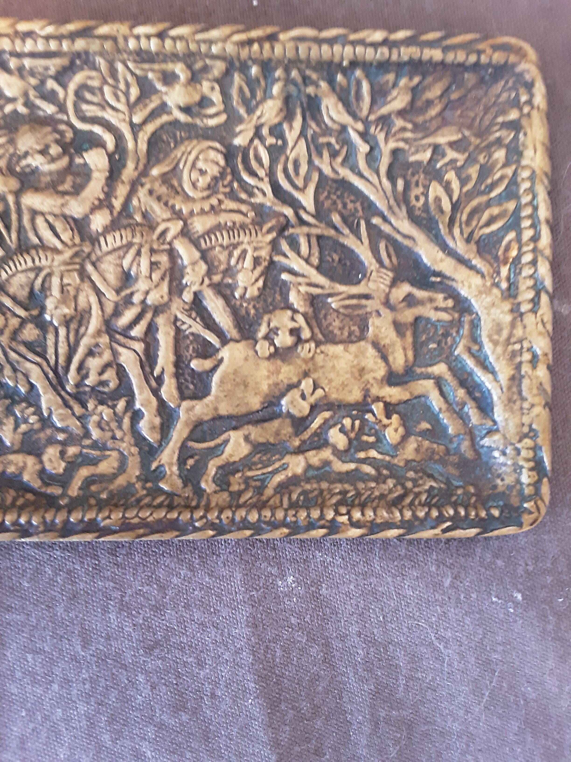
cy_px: 381
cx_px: 286
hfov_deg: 49.7
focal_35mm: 28
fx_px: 616
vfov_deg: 63.4
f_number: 1.9
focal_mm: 2.9
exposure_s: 1/25
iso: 250
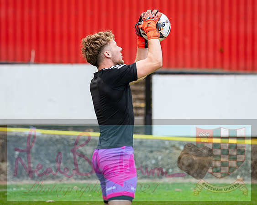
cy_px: 107
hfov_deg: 7.6
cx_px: 120
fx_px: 1925
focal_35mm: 253
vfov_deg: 6.1
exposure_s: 1/2000
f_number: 2
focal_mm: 135
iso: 100
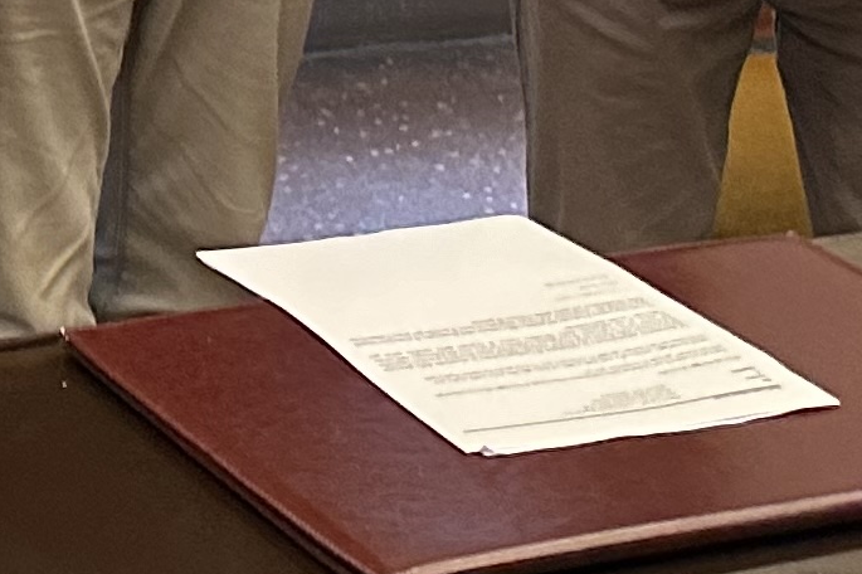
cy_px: -847
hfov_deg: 13.0
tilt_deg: -3.6
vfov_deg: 8.5
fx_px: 3518
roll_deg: +0.5
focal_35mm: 147
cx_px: -527
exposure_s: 1/50
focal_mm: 6.86
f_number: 1.78
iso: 320
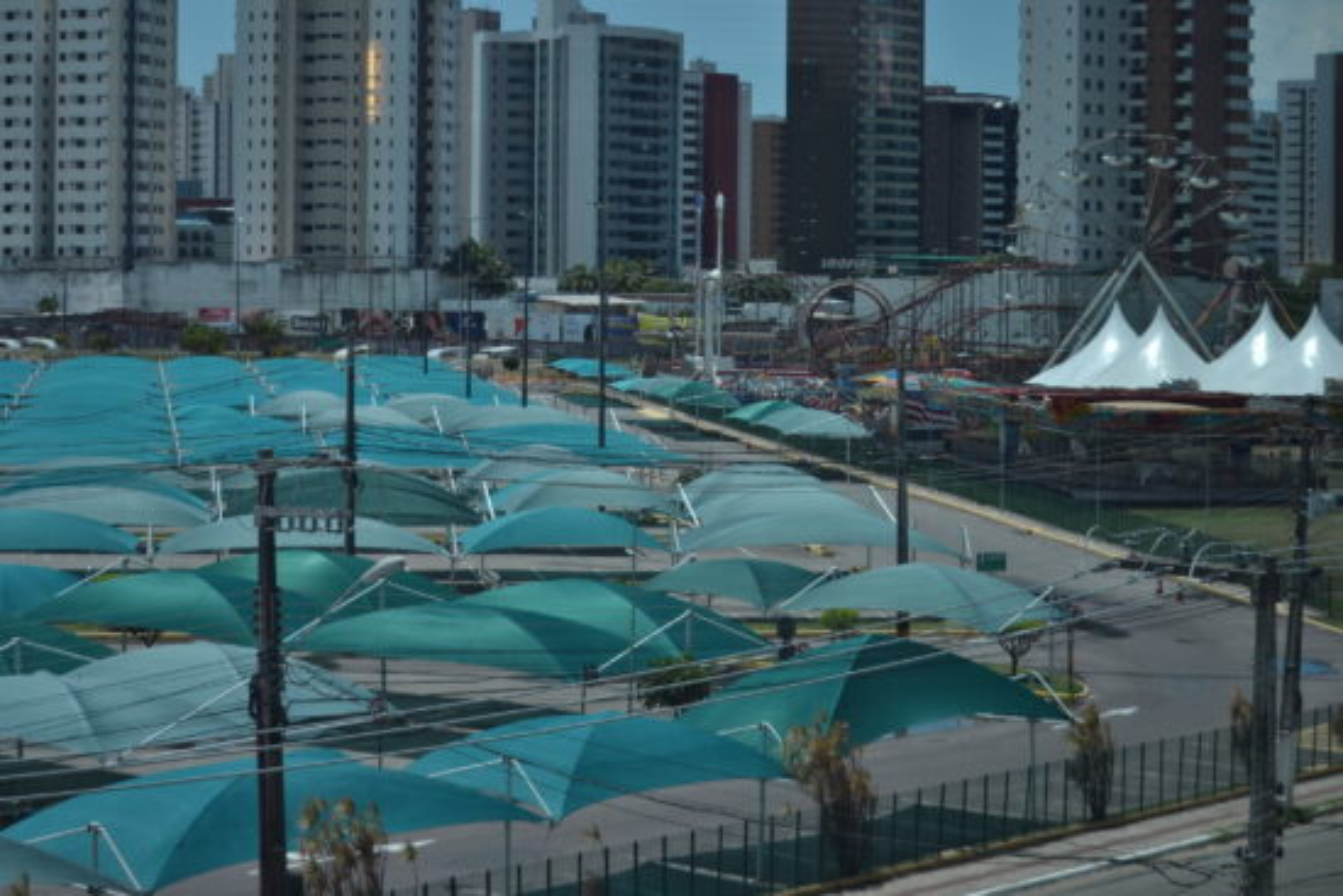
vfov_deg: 16.6
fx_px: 3078
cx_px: 672
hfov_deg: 24.6
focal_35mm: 82
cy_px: 448
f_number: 4.5
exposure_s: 1/50
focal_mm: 55
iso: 100
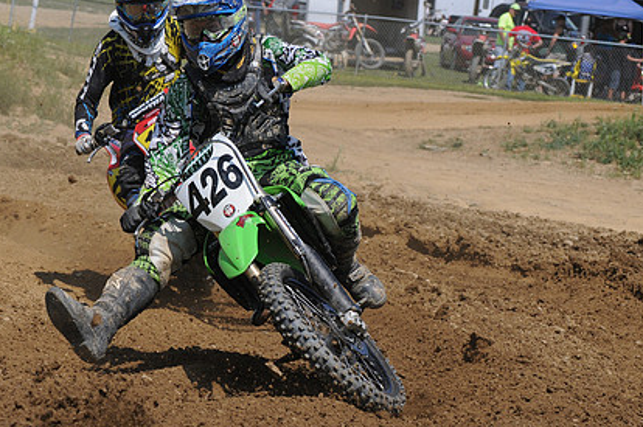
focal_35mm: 221
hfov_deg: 9.3
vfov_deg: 6.2
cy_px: 232
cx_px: 233
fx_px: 3937
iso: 400
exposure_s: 1/1600
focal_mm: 105
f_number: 9
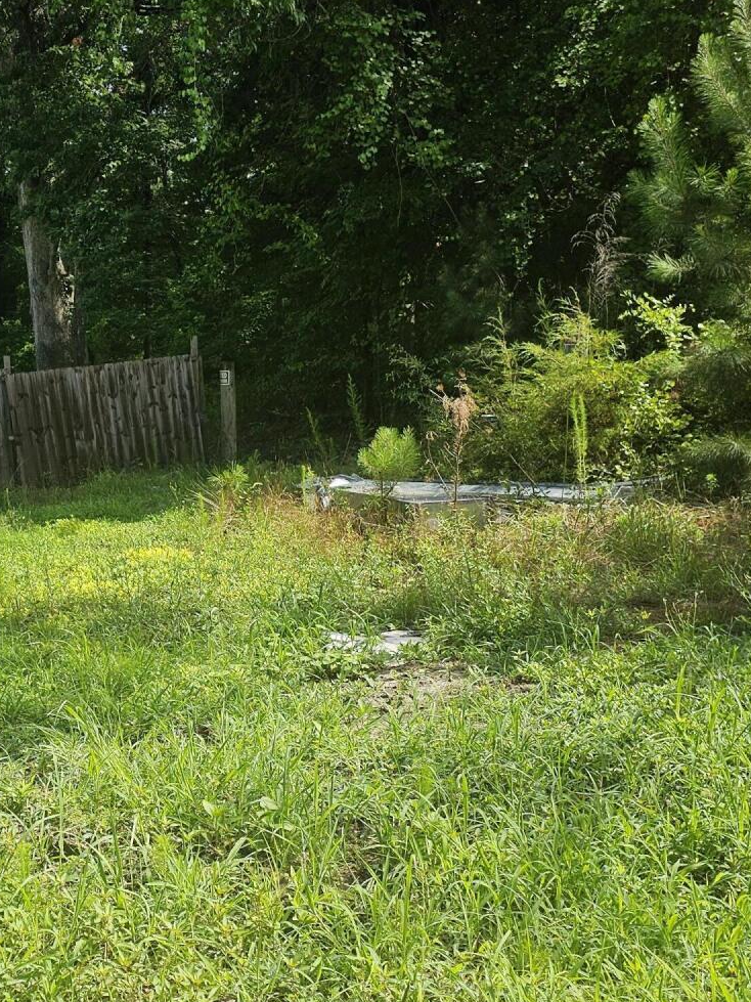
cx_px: 117
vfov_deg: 40.1
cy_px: 644
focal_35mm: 47
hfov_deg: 29.9
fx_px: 1360
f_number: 1.7
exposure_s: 1/494
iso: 10
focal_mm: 6.3
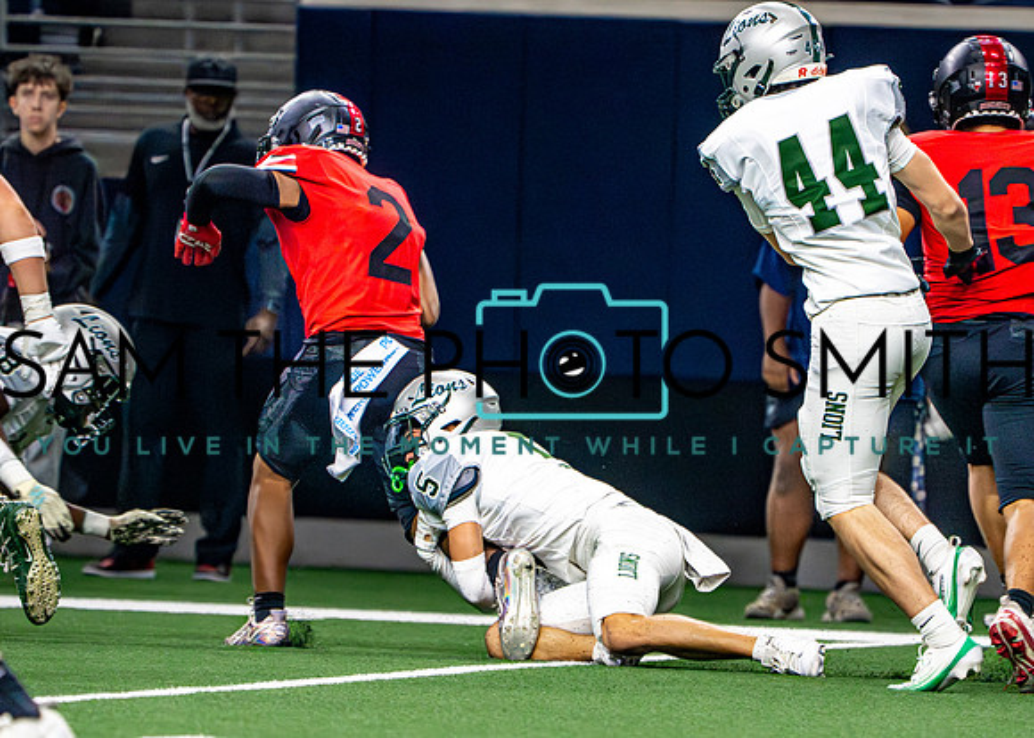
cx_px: 613
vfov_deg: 2.5
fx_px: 16807
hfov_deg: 3.5
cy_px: 497
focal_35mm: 572
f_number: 5.6
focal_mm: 352
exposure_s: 1/1000
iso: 8000
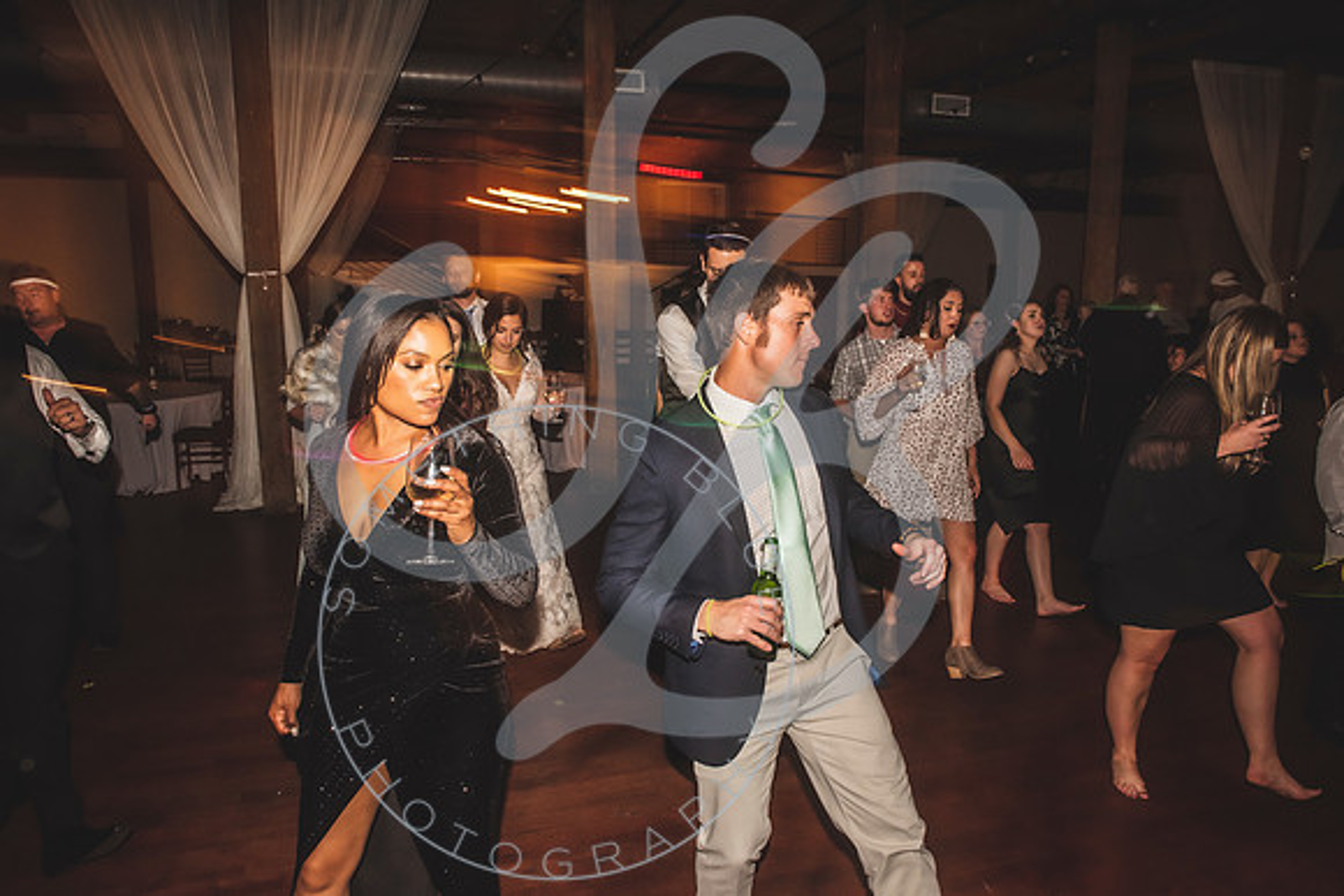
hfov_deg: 73.7
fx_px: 896
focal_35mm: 24
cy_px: 448
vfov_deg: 53.2
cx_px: 672
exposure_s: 1/13
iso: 1000
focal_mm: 24
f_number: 11
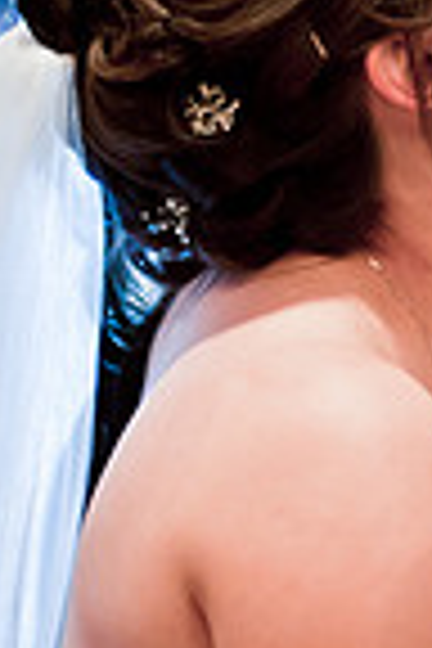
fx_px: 2808
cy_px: 266
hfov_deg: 8.6
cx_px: 632
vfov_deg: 13.2
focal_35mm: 156
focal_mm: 50
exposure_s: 1/60
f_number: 1.4
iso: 3200
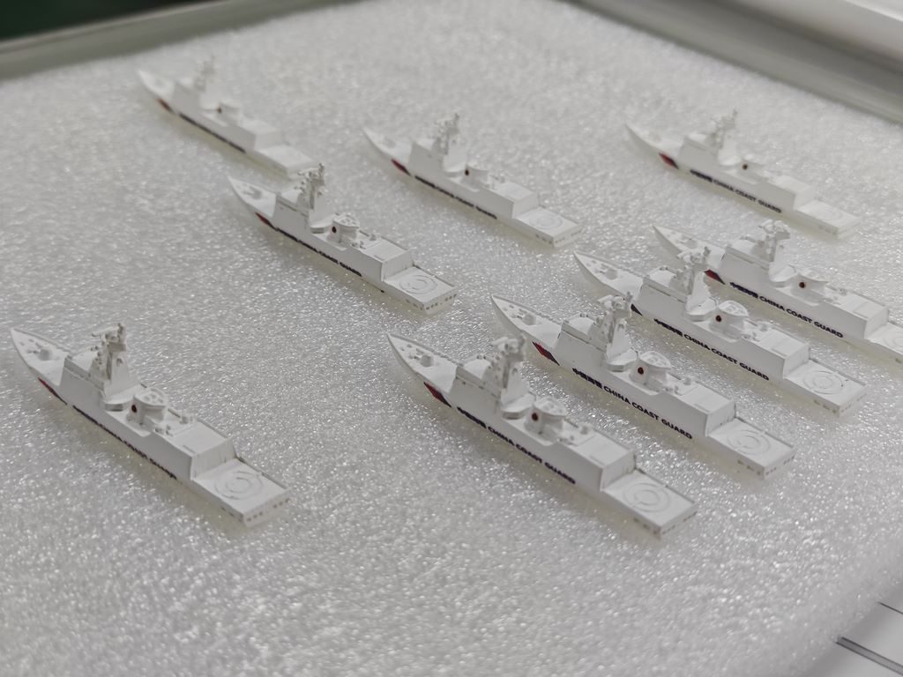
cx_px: 452
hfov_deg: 41.2
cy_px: 338
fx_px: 1200
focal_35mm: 46
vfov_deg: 31.5
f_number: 1.9
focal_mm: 8.7
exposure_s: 1/100
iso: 250
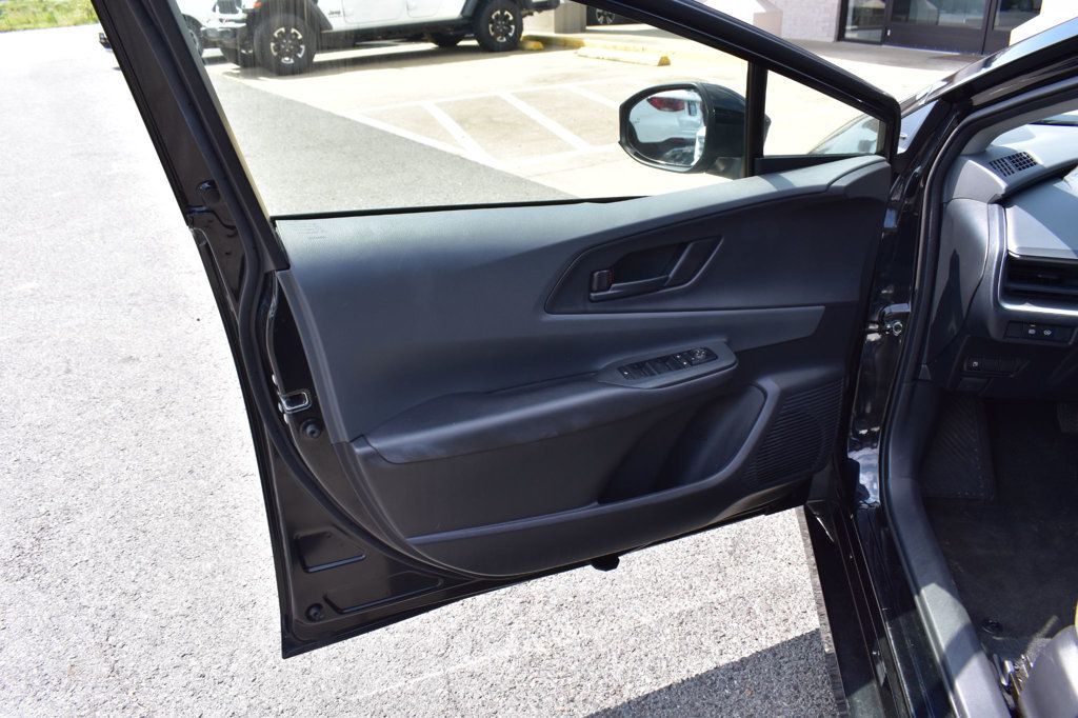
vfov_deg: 47.9
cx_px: 539
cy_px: 359
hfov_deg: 67.4
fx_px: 808
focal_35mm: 27
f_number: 10
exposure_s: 1/200
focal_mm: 18
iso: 400
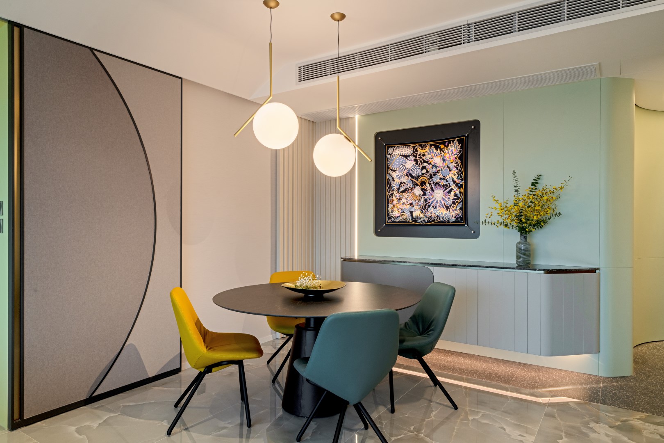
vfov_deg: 55.1
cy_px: 222
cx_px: 332
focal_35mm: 23
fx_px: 424
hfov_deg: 76.1
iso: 200
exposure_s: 1/6
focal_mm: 23
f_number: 13
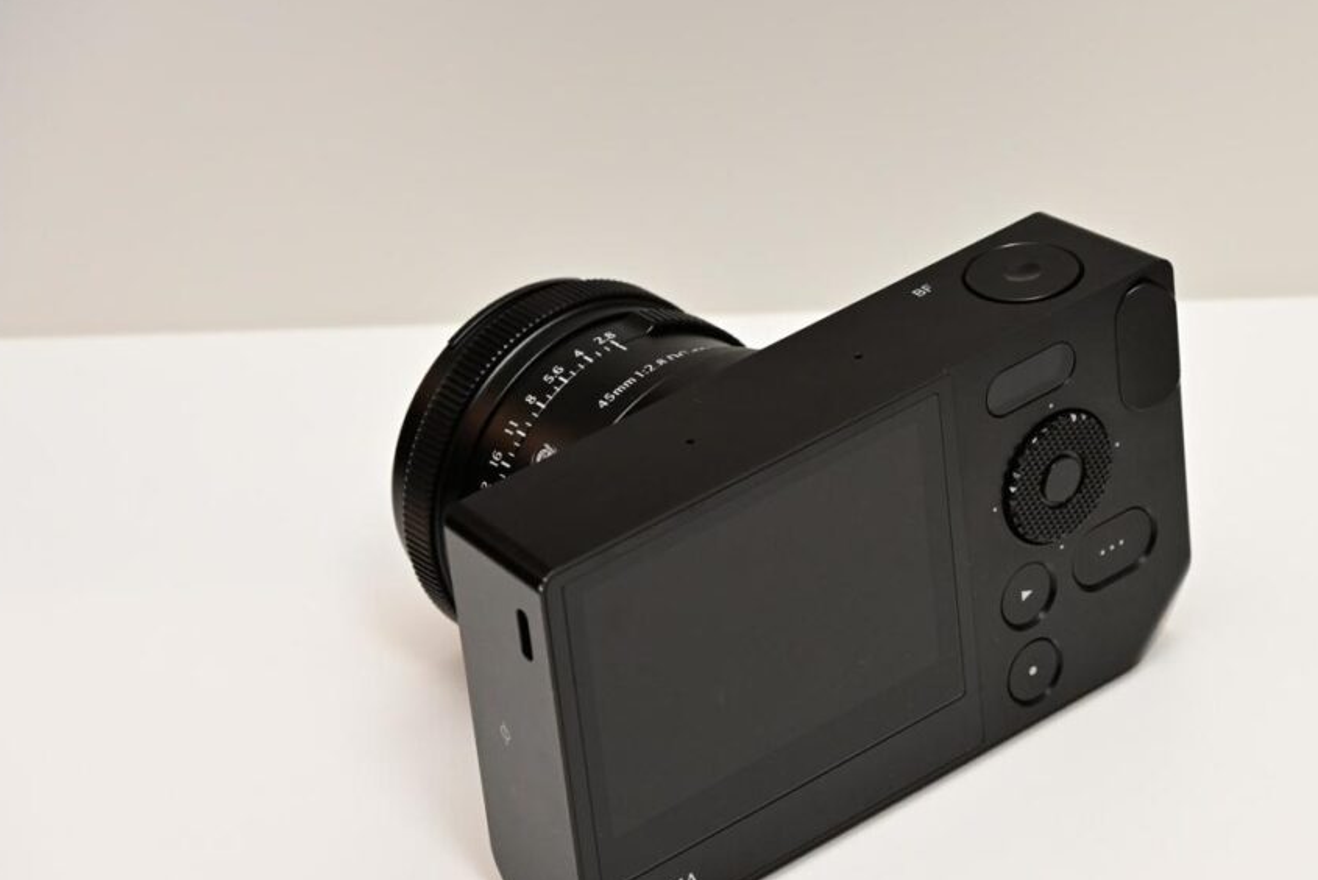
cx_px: 777
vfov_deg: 9.2
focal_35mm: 149
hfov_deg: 13.8
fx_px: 5457
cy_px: 497
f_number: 8
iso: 800
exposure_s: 1/60
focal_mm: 82
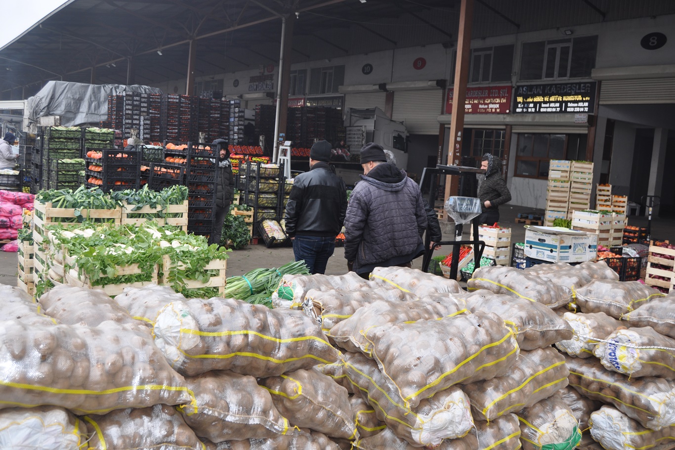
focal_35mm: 34
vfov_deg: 38.3
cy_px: 225
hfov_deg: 55.1
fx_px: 647
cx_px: 338
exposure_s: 1/200
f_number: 4
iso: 200
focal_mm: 23
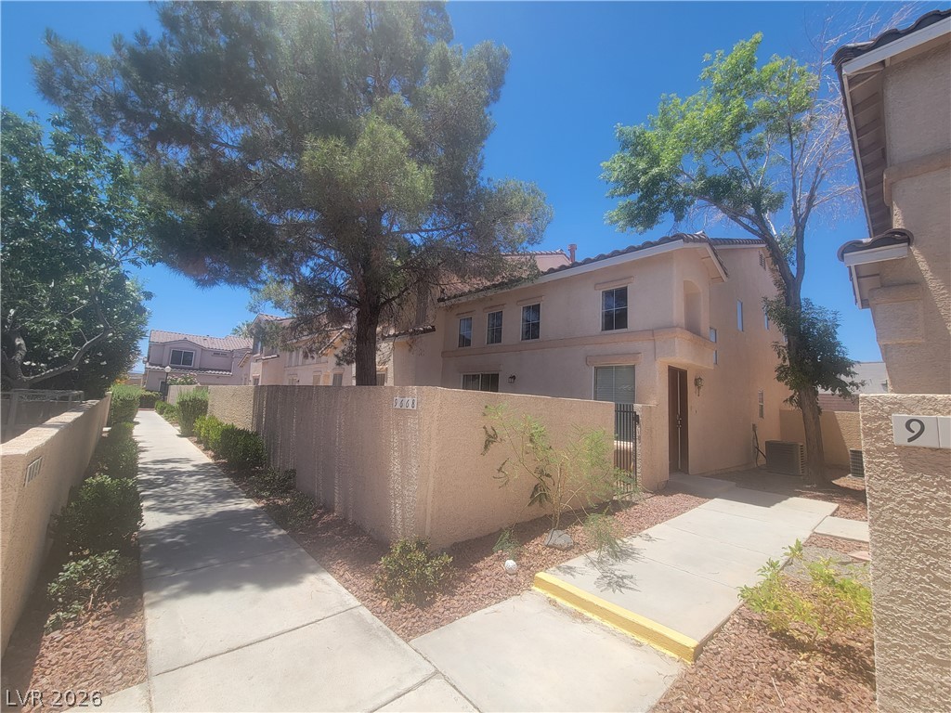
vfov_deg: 89.9
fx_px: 357
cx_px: 476
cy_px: 356
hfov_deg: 106.2
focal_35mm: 13
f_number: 2.2
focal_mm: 2.2
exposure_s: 1/1238
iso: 50
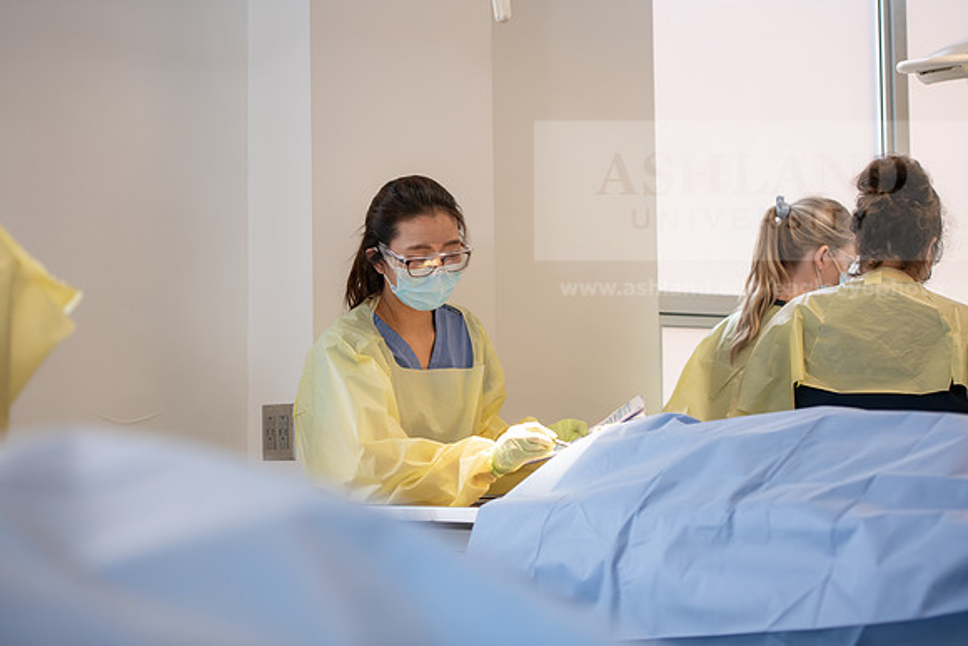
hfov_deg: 25.4
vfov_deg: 17.1
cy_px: 323
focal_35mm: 80
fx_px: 2152
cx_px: 484
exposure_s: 1/200
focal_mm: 80
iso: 250
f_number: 3.2
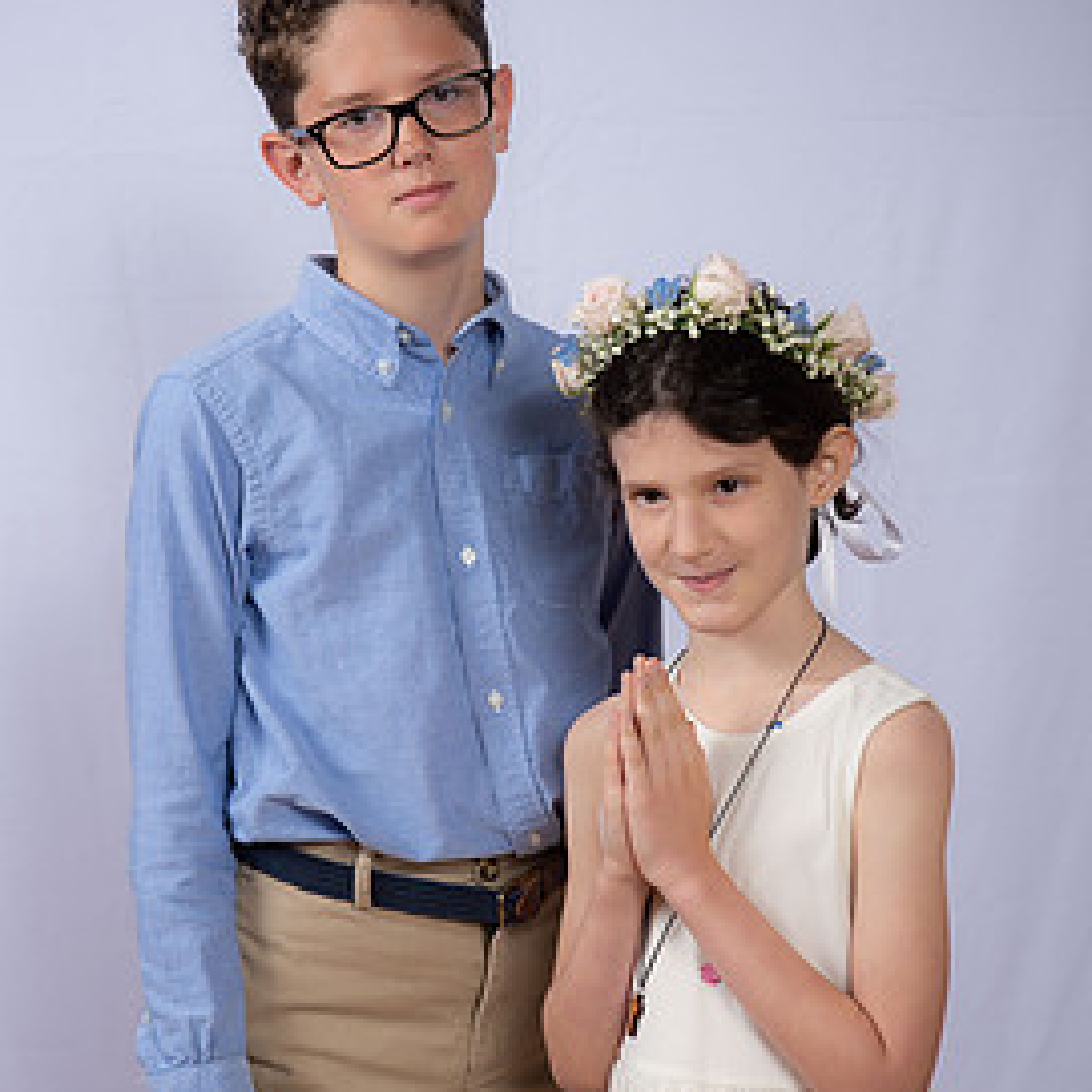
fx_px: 3319
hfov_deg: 18.7
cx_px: 566
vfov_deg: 18.7
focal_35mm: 93
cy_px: 673
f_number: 8
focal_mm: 66
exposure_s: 1/160
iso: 250
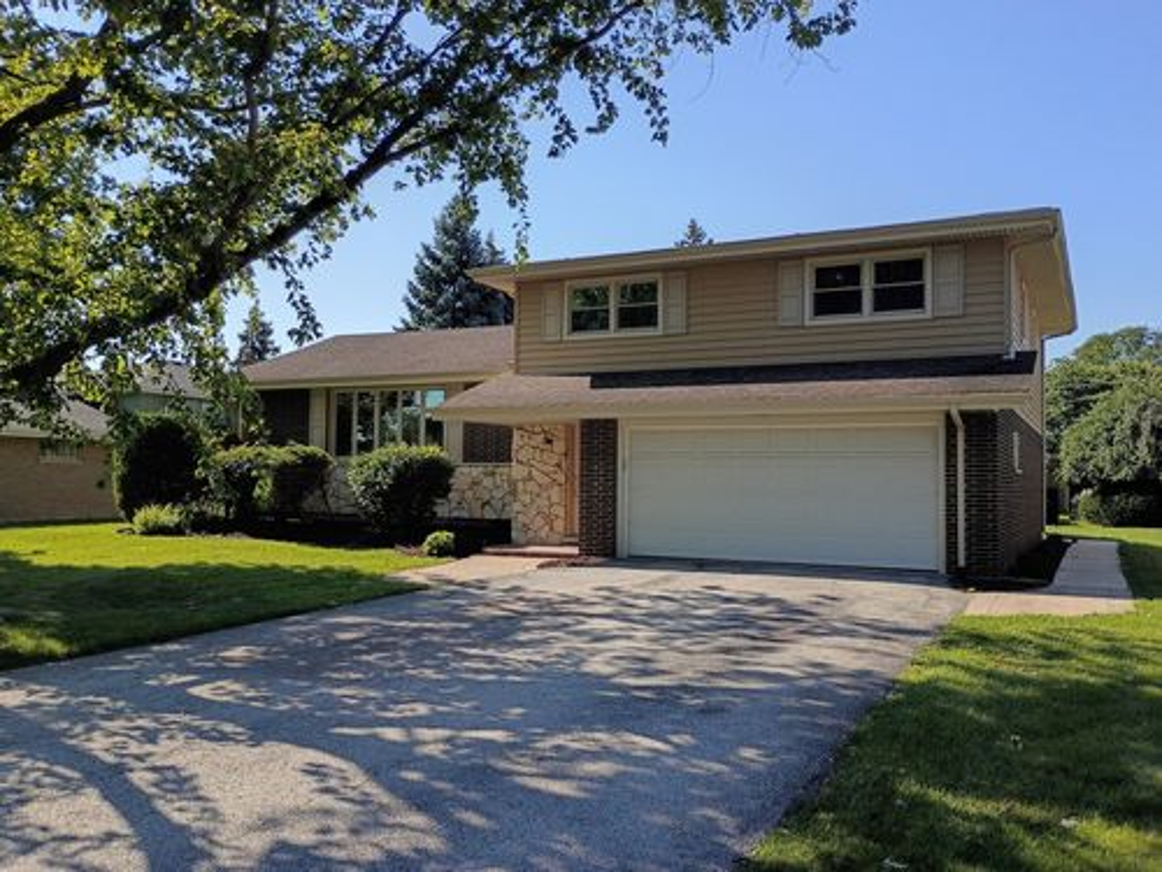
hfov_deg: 61.7
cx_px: 581
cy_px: 436
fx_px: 973
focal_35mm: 29
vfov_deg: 48.2
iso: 102
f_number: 1.8
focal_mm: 4.27
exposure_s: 1/926
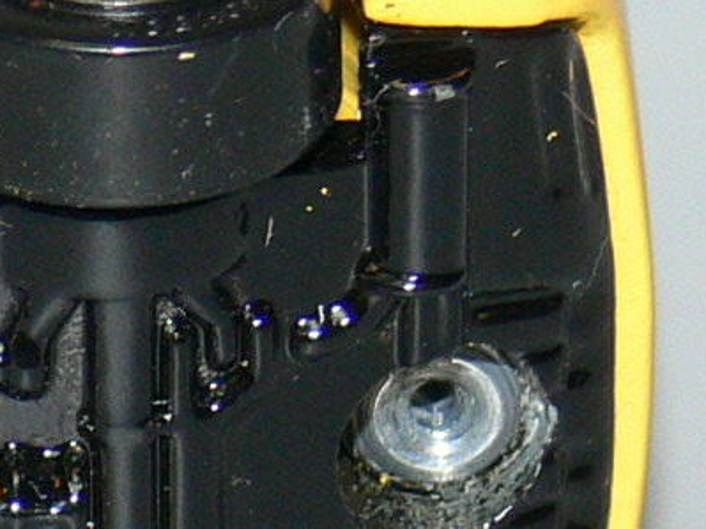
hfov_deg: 3.6
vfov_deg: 2.7
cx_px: -603
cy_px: 520
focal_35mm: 542
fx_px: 11051
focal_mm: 17.9
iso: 100
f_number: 4
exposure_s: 1/30
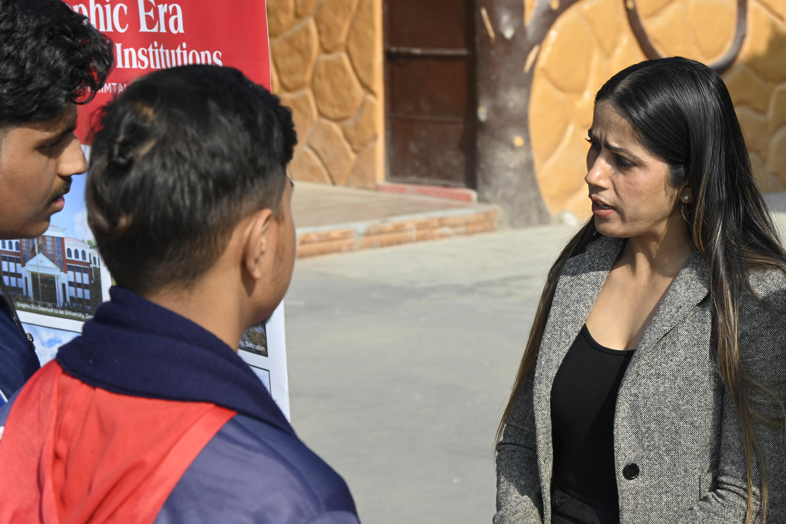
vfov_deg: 17.5
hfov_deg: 26.0
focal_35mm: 78
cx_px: 393
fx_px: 1703
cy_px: 262
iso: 100
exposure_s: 1/320
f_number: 6.3
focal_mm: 52
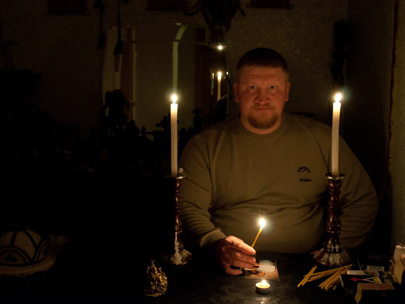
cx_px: 193
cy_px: 152
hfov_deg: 32.7
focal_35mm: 59
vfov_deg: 24.8
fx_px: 690
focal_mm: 36
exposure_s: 1/10
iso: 3200
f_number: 5
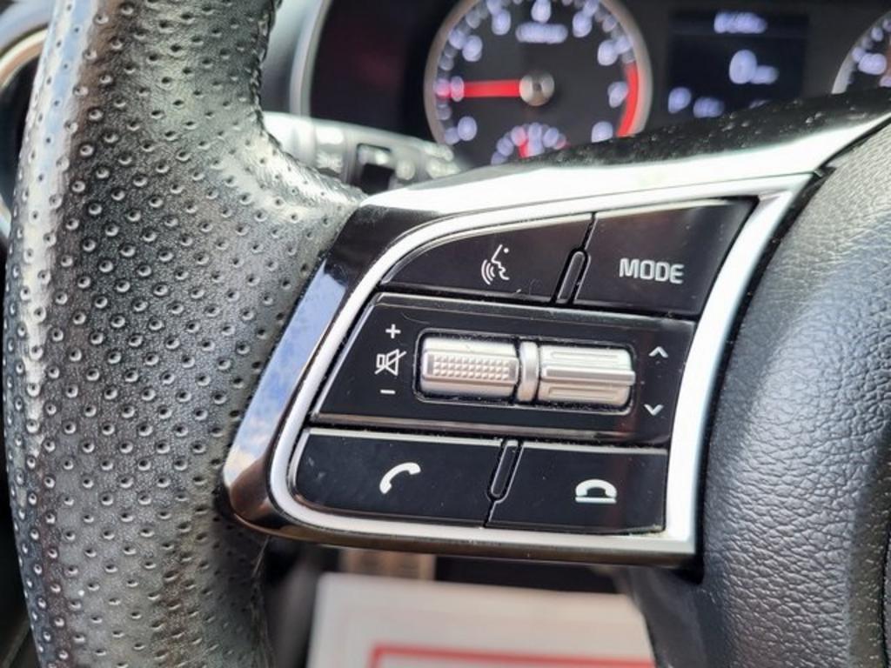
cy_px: 334
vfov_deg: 53.1
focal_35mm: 26
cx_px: 446
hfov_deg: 67.3
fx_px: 669
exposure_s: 1/120
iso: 160
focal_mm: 5.4
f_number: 1.8
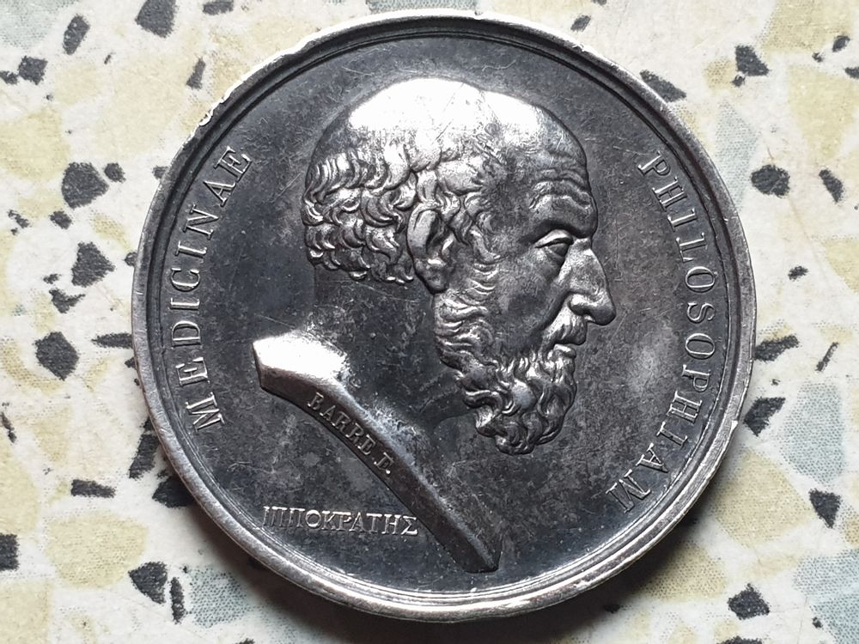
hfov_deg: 67.3
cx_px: 430
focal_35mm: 26
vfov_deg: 53.1
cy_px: 322
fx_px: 645
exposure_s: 1/60
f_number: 2.4
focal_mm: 4.3
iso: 250
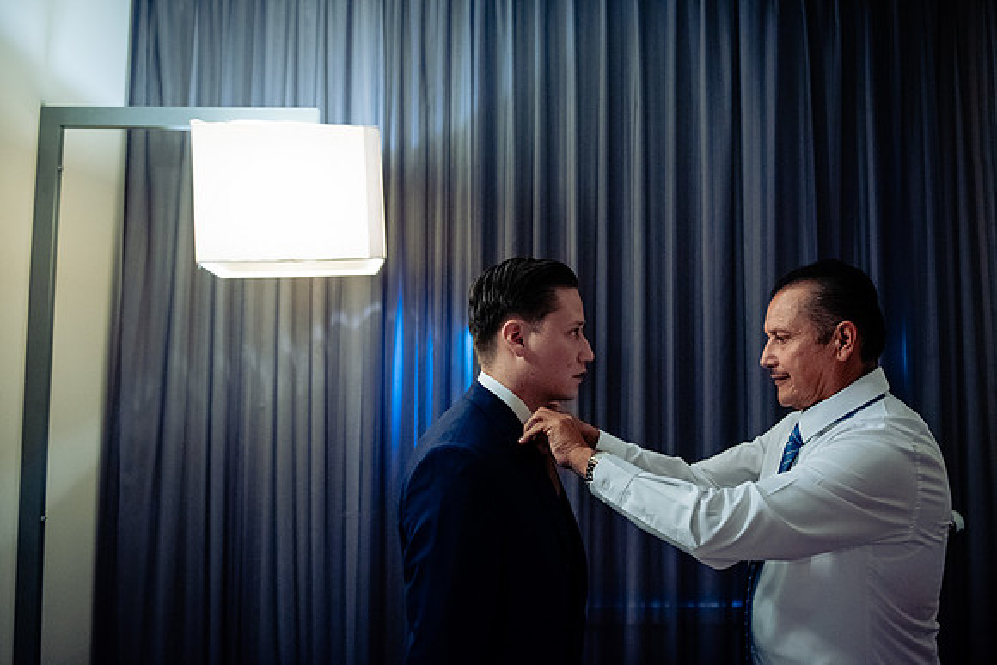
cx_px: 541
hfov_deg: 60.8
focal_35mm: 31
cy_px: 333
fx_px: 847
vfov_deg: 42.9
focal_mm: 28
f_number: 2.8
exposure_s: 1/100
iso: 4000
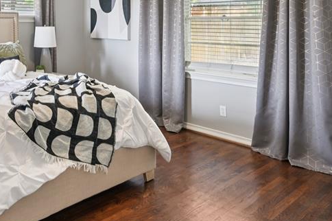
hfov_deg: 48.8
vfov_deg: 34.9
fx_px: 332
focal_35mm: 36
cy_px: 25
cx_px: 49
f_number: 8
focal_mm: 17
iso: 400
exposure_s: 1/10
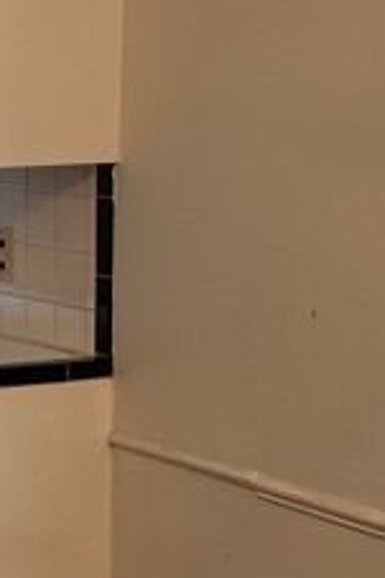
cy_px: 369
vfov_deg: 16.8
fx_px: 1960
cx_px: -212
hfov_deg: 10.8
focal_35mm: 122
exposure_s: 1/127
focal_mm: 5.7
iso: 64
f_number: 1.5
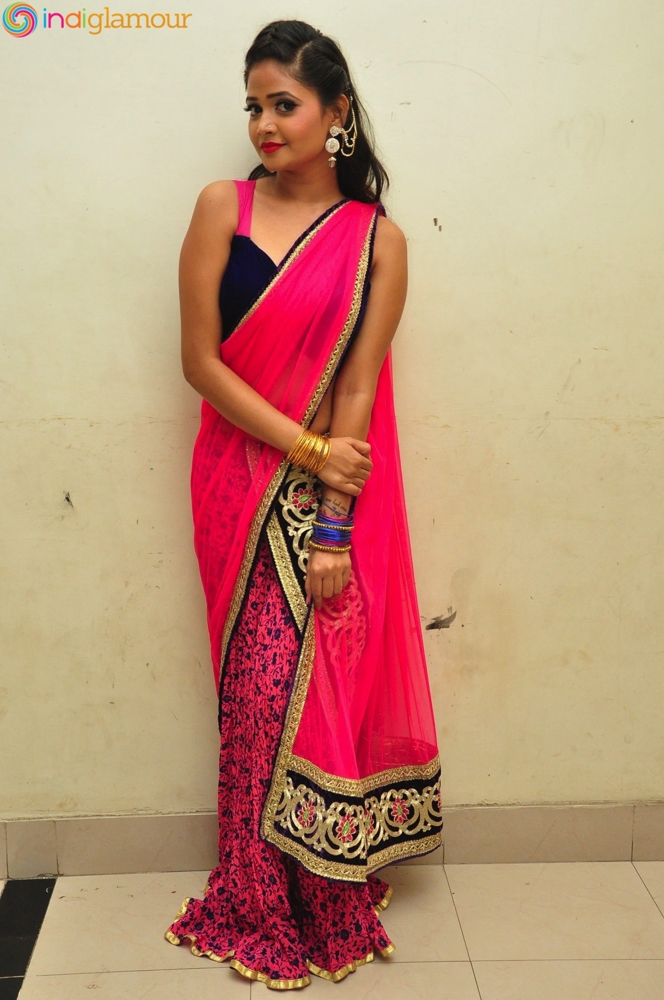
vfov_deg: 43.7
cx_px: 332
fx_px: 1248
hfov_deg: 29.8
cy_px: 500
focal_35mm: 45
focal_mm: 30
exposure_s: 1/125
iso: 1600
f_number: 7.1
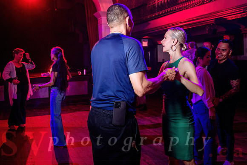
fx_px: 269
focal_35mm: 39
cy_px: 70
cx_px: 134
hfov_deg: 49.3
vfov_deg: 34.0
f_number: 3.2
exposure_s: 1/60
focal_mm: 34
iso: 1000
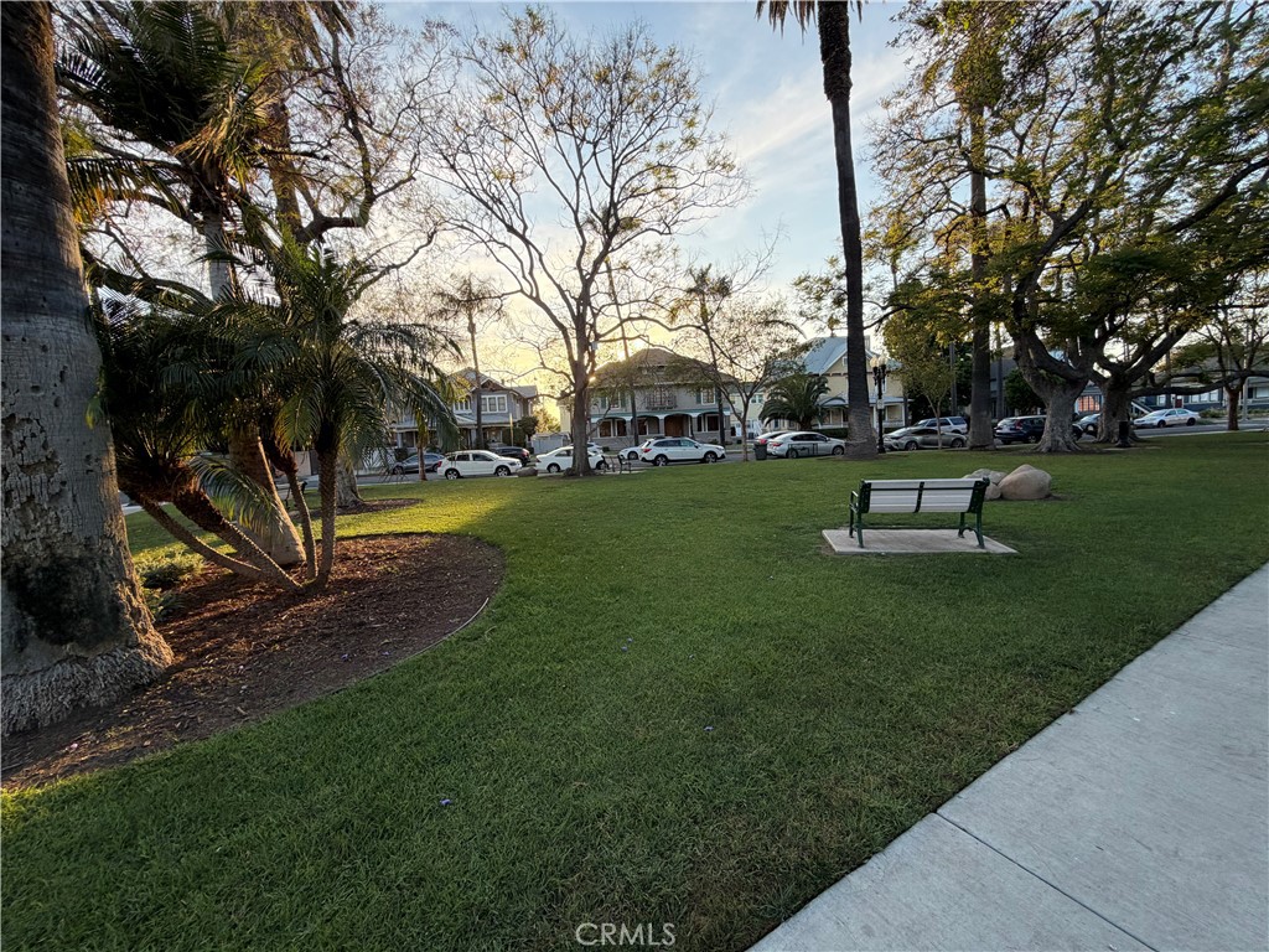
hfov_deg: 102.1
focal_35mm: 14
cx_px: 634
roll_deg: +3.6
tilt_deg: -3.6
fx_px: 513
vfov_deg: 85.7
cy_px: 476
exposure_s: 1/199
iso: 50
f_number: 2.2
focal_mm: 2.22
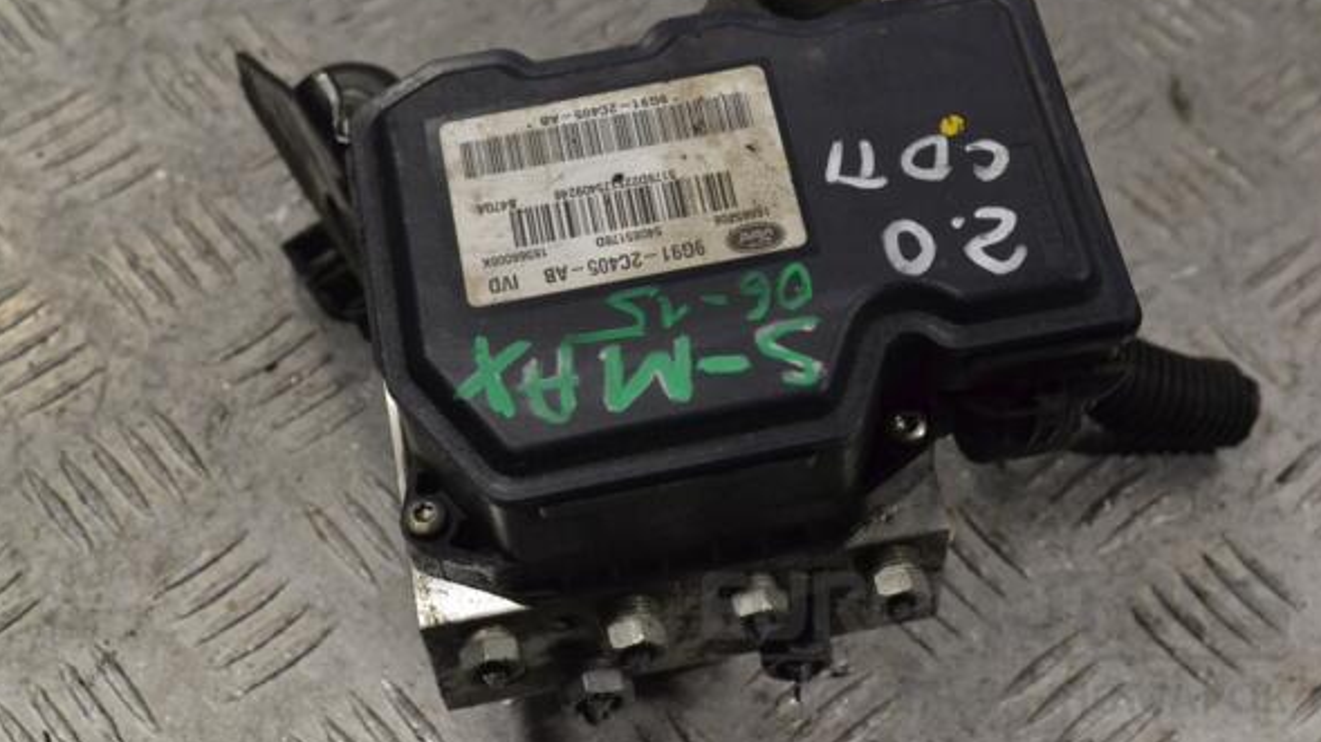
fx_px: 2241
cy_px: 307
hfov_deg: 32.8
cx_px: 659
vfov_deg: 18.8
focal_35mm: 64
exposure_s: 1/400
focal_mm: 40
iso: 3200
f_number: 10
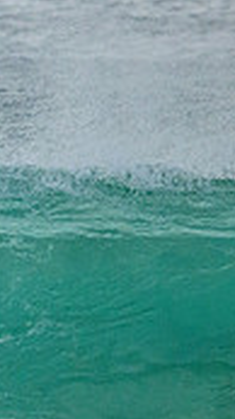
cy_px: 311
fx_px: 18323
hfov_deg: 0.7
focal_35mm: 1650
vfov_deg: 1.3
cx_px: -385
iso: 4500
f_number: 10
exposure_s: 1/2000
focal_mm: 470
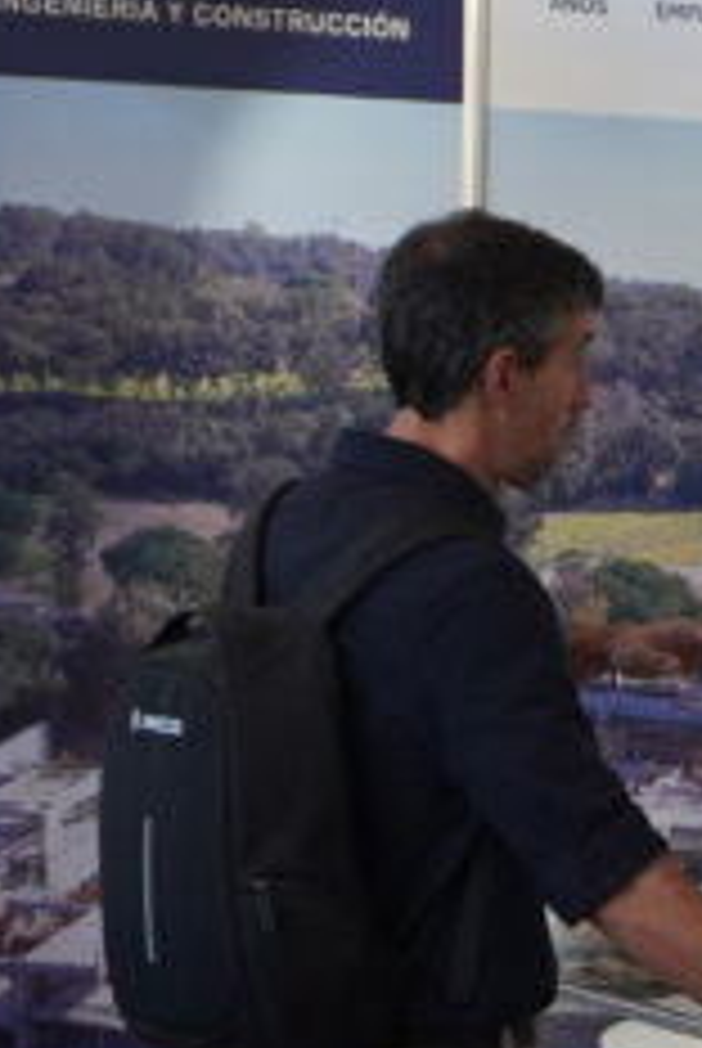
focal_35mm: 138
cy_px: 524
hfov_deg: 9.8
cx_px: 896
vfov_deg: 14.8
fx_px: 4030
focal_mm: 21
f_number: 4
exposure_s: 1/60
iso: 320
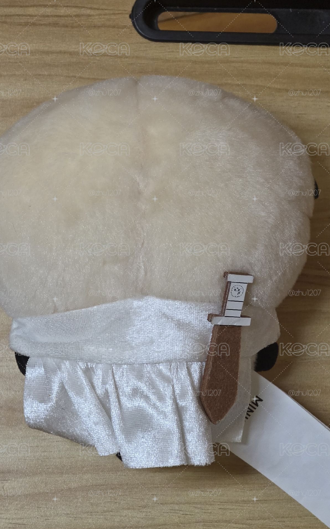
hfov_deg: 10.6
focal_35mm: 123
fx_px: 1770
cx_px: 155
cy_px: 265
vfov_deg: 17.0
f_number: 3.4
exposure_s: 1/120
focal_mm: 18.6
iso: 640
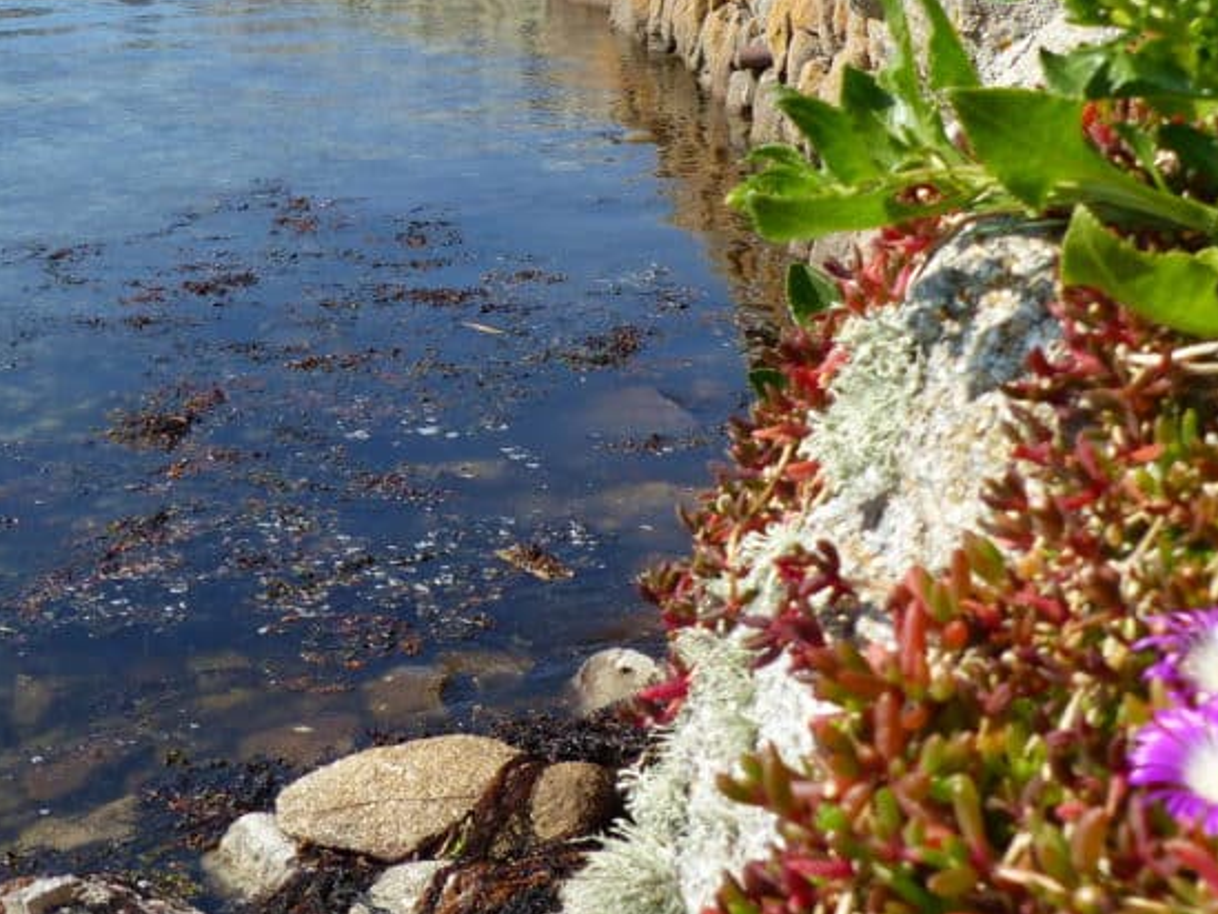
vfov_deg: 20.9
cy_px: 124
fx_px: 2428
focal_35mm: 69
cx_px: 408
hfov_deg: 28.0
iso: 100
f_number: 4
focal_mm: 6.6
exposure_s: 1/800
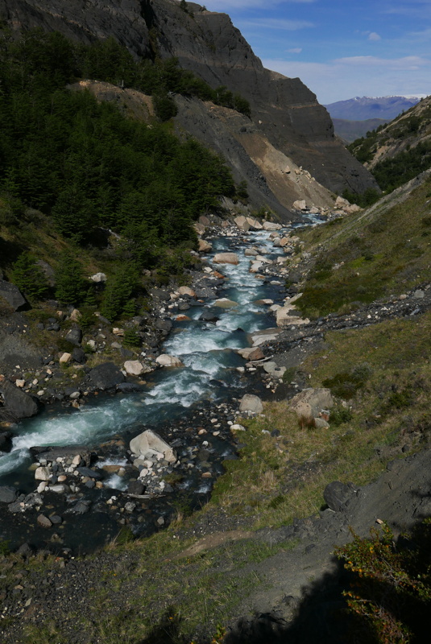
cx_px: 216
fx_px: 591
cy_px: 322
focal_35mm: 33
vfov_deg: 57.2
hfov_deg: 40.0
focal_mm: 14.9
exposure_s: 1/2000
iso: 200
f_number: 5.6
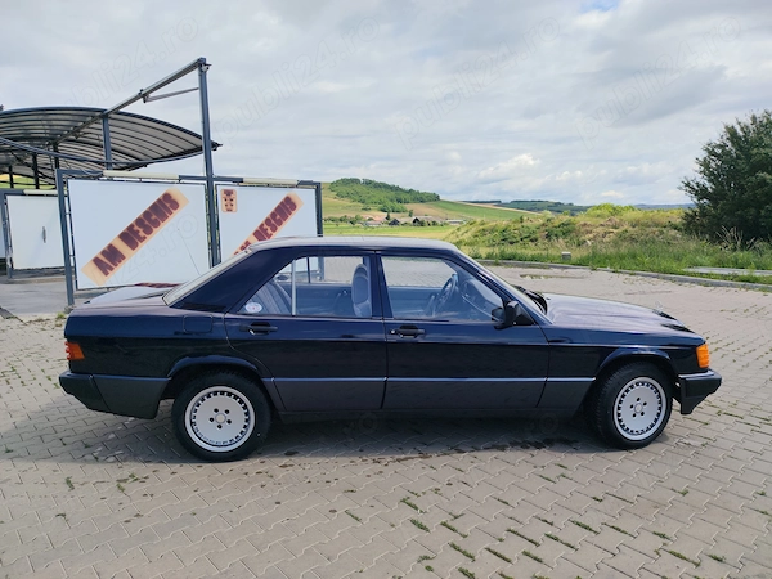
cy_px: 290
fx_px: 535
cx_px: 386
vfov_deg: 56.8
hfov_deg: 71.6
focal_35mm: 24
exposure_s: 1/1282
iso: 52
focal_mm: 5.24
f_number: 1.7
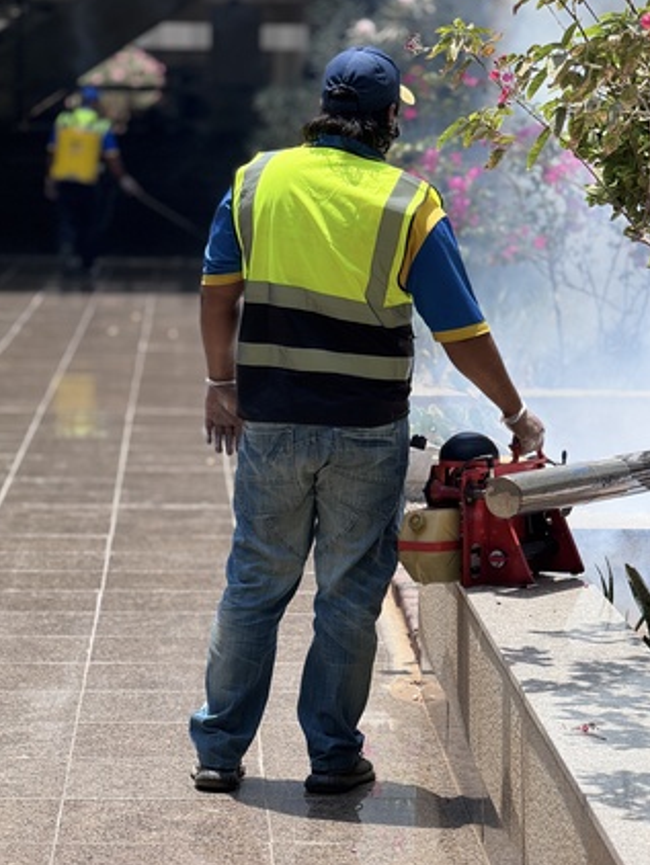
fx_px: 3251
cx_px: 350
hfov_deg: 11.4
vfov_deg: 15.2
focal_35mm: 130
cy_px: 444
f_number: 2.8
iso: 50
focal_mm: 15.66
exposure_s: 1/951
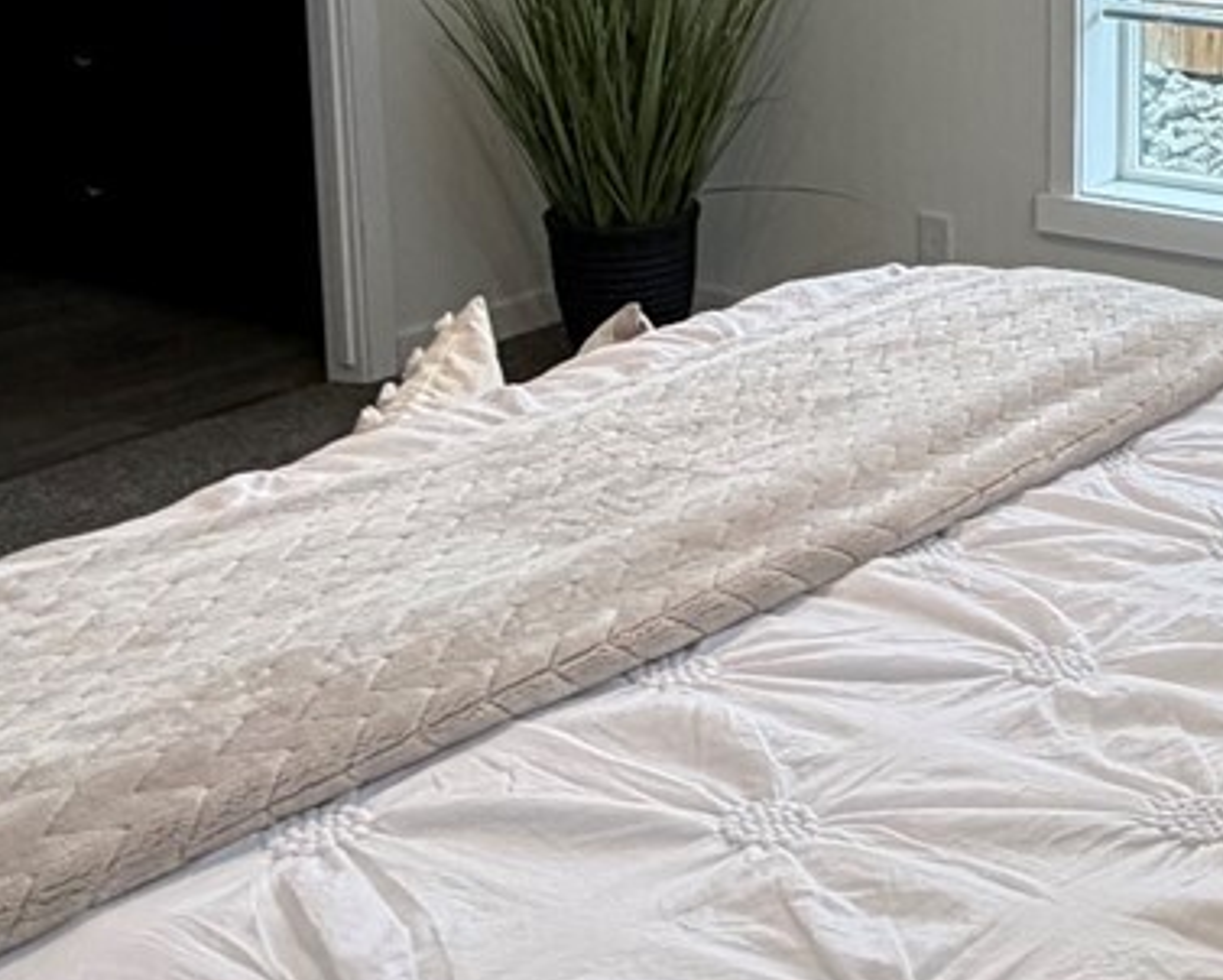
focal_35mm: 58
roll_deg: -1.4
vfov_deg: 25.3
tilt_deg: -8.3
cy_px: 71
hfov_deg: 29.2
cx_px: 1362
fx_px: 2100
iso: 125
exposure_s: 1/120
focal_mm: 2.22
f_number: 2.2
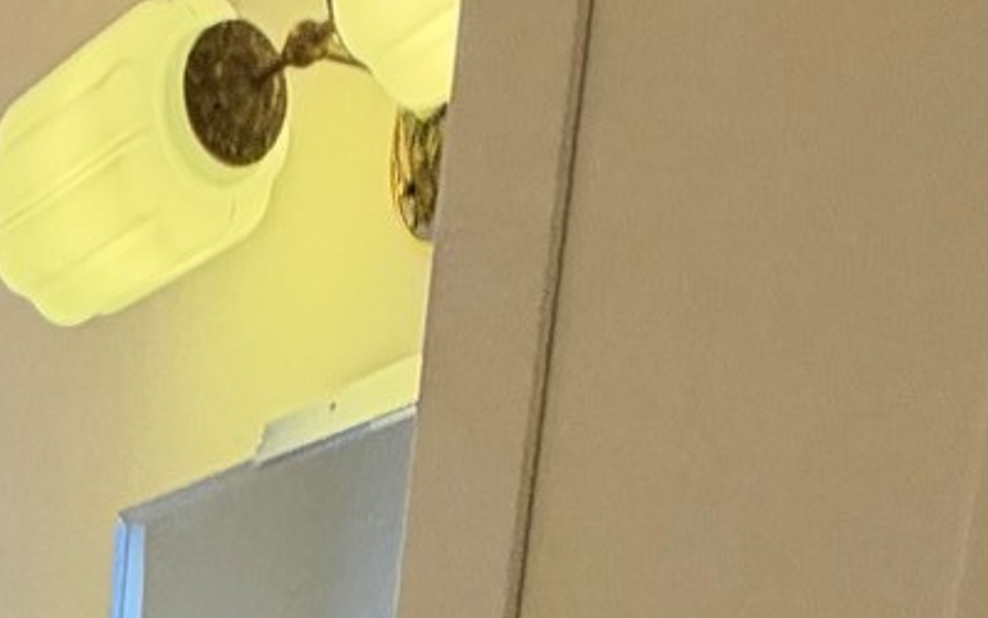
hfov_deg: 24.2
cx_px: -247
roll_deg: -2.3
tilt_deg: -11.1
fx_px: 2046
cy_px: 1617
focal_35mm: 76
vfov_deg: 12.3
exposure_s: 1/60
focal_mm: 2.22
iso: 250
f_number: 2.2
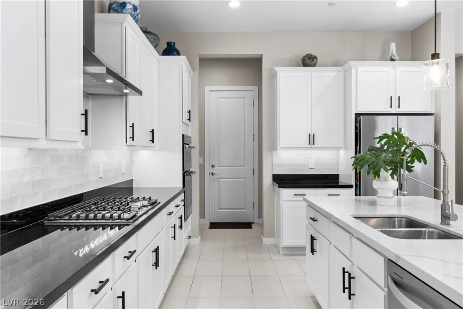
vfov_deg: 46.4
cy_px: 154
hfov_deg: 65.5
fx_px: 360
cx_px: 232
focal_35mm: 28
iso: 400
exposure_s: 1/10
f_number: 8
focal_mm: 19
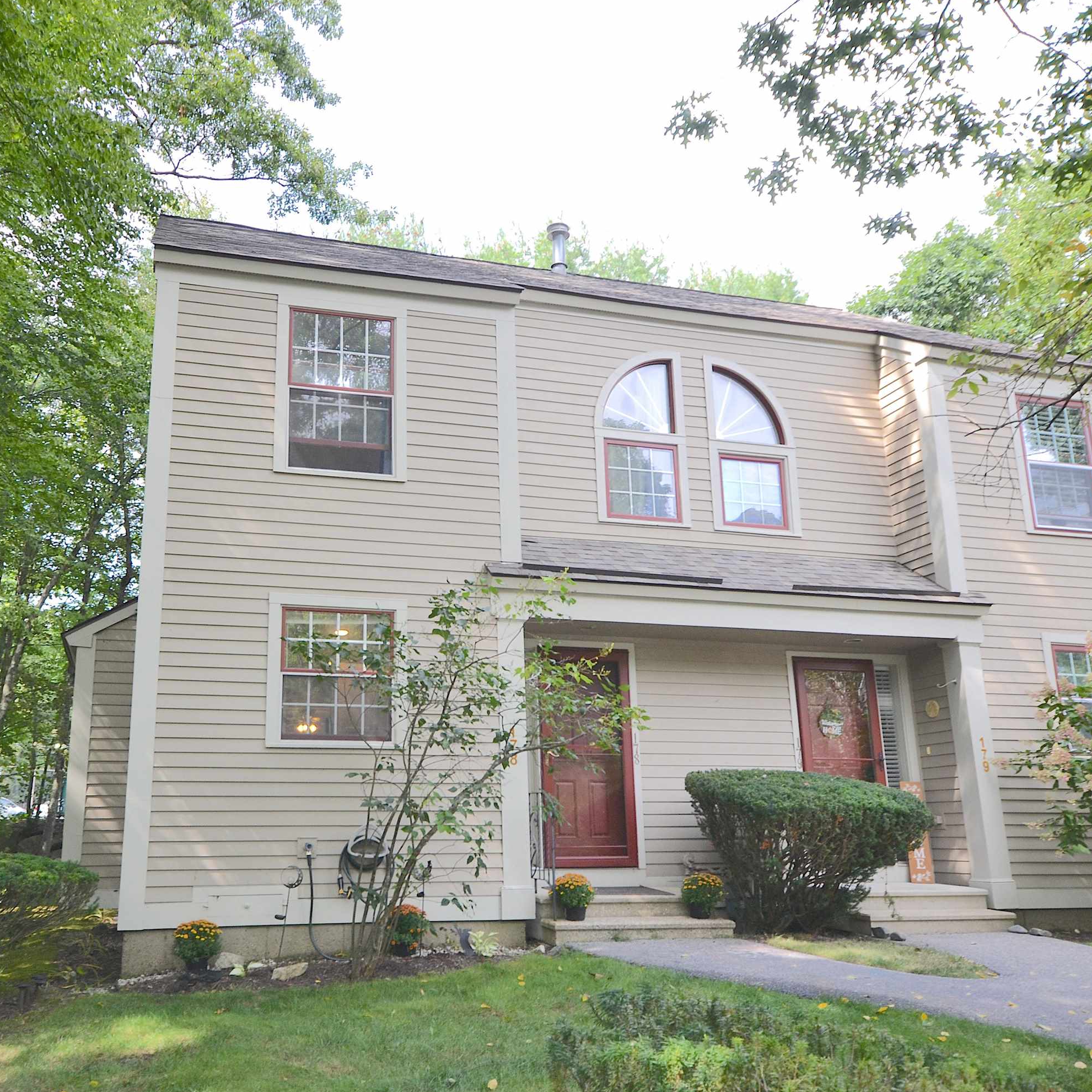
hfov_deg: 54.2
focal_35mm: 30
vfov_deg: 54.6
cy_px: 558
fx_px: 1059
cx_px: 438
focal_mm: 15
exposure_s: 1/125
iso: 140
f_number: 5.6
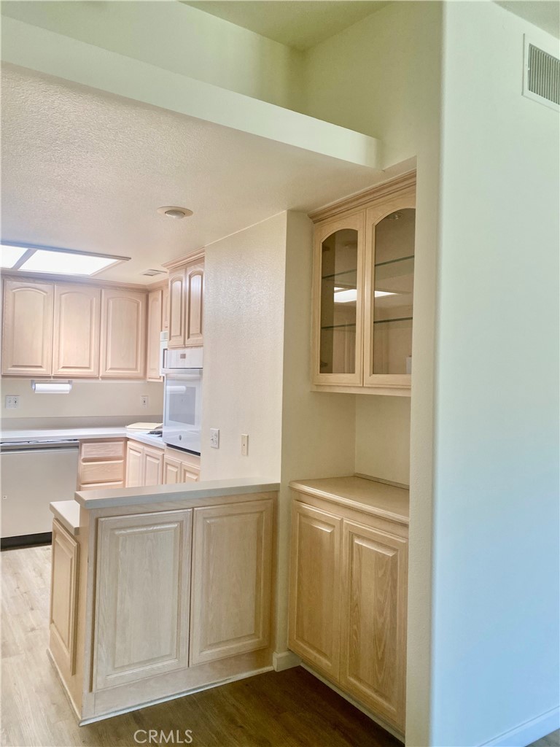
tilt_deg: +1.6
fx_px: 561
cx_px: 280
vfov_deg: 67.3
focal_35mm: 26
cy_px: 374
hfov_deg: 53.1
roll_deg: -2.0
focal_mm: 4.25
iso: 125
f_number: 1.8
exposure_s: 1/109
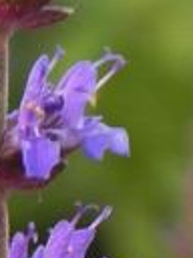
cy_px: 286
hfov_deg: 1.0
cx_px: -197
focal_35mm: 1543
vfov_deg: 1.3
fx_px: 11471
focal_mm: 44
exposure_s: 1/40
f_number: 5
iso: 160
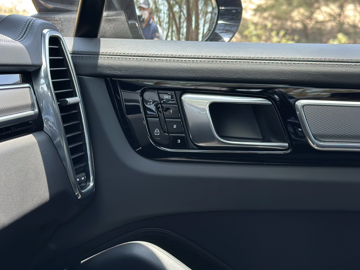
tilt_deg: -8.1
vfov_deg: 22.9
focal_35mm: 64
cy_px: 137
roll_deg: -4.2
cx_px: 141
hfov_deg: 30.2
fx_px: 666
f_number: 1.78
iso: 80
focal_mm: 6.86
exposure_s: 1/277
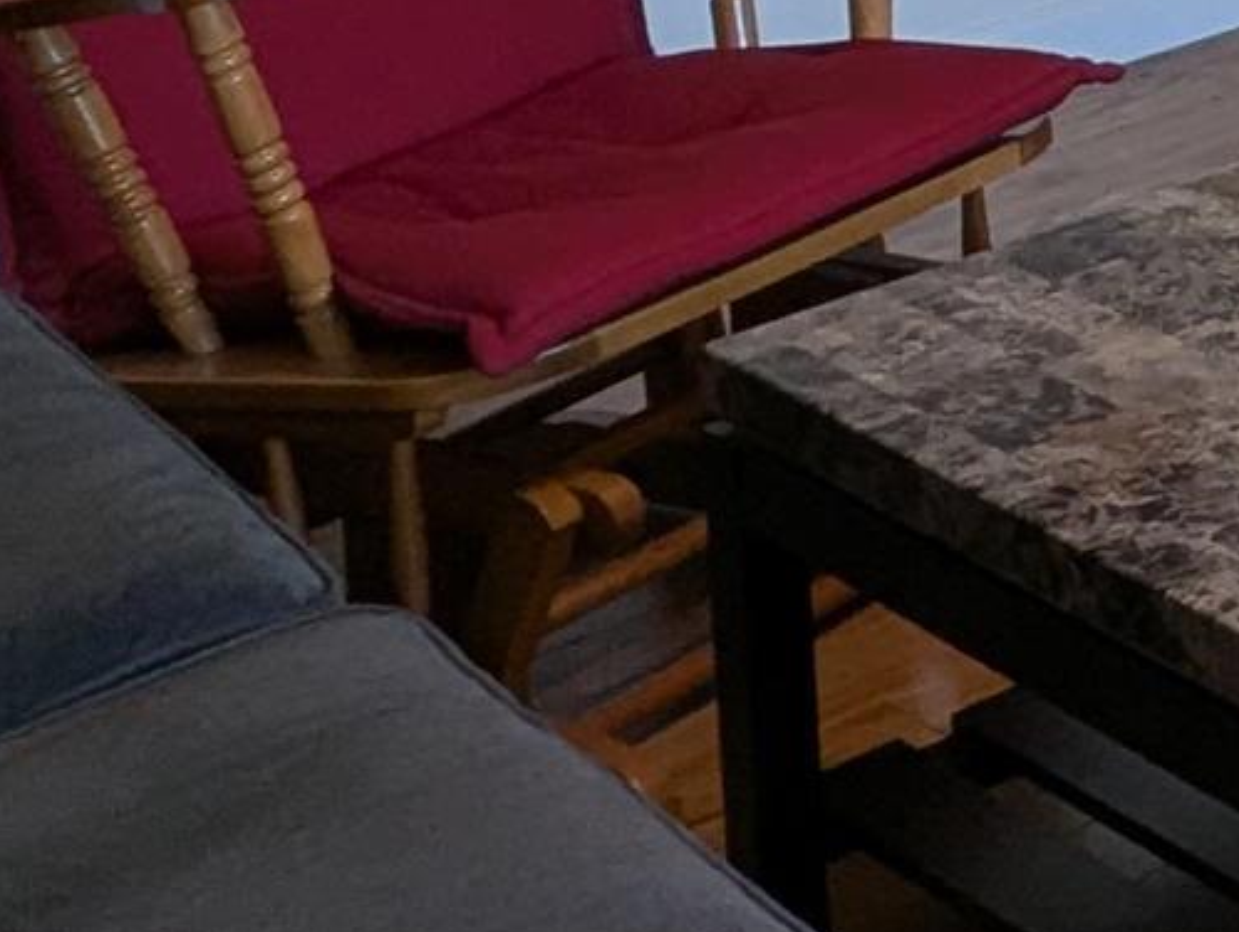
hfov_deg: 15.2
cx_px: 2634
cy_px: -739
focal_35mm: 98
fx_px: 3511
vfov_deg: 13.6
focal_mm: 2.35
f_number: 2.2
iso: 55
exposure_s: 1/60
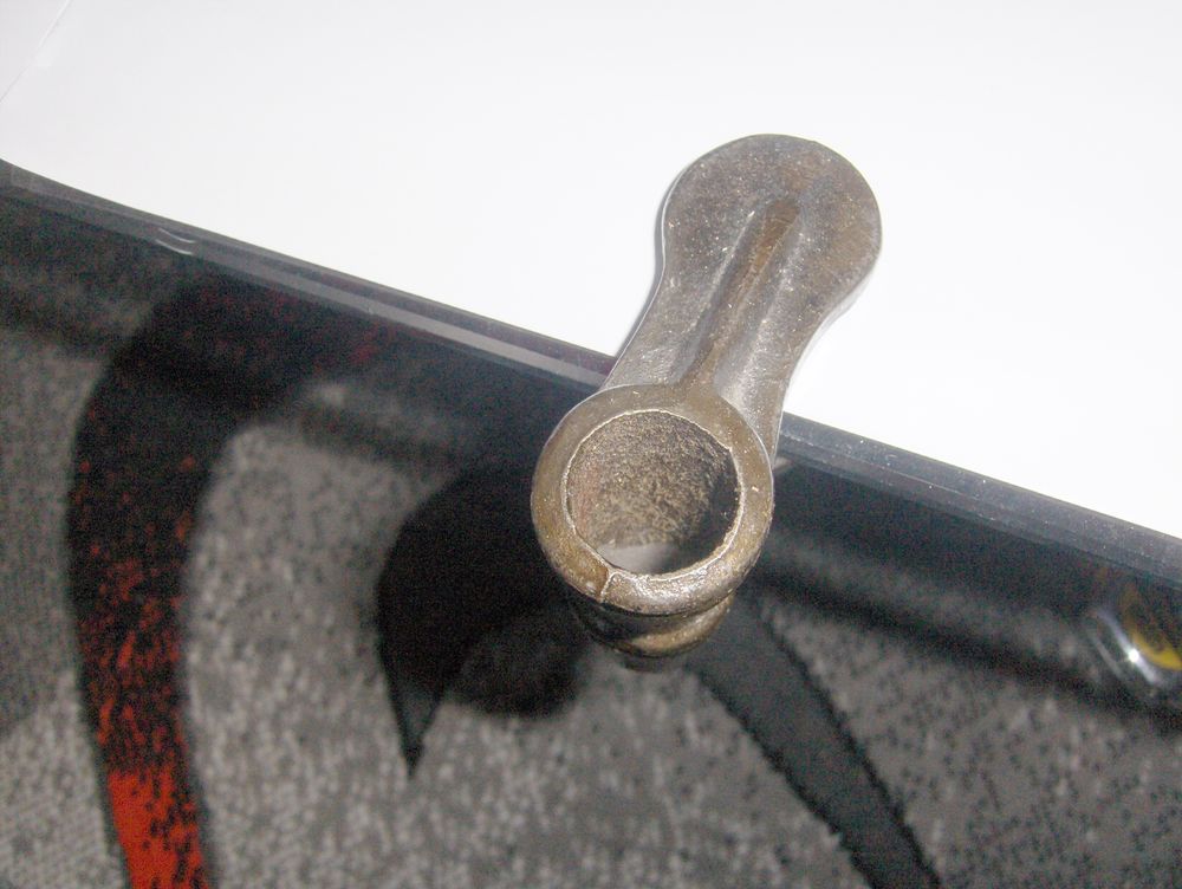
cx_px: 591
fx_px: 1196
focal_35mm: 35
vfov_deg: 40.8
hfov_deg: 52.6
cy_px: 444
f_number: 5.5
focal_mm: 7.5
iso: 100
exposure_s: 1/60
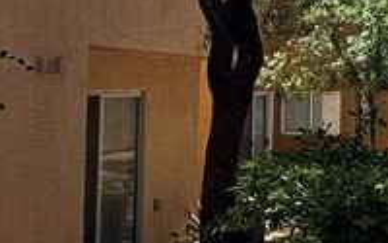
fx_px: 804
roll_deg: -4.0
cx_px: 588
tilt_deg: +0.4
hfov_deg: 22.2
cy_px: 72
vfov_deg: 17.1
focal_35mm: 76
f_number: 2.2
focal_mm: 2.22
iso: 64
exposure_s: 1/1167
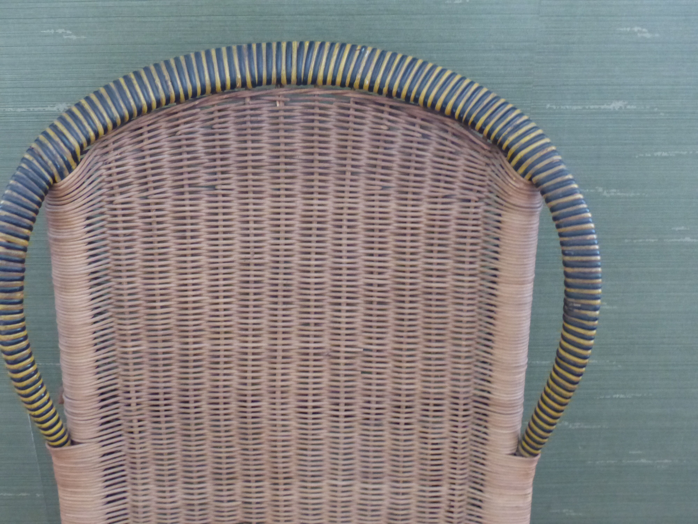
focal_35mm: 50
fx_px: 1008
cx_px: 349
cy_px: 262
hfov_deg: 38.2
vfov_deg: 29.1
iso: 800
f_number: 2.8
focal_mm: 9.1
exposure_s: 1/15
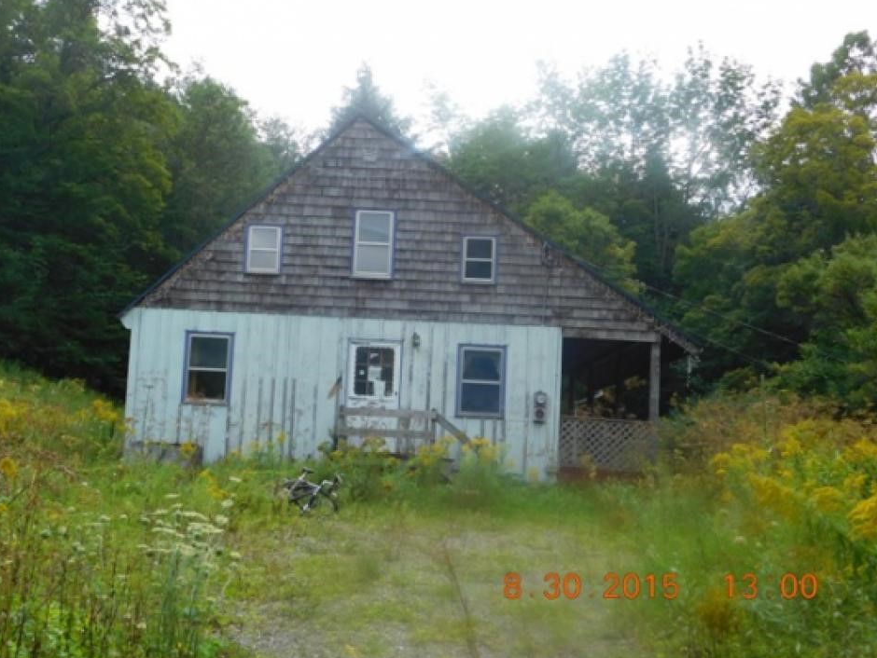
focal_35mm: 49
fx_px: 1242
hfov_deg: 38.9
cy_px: 302
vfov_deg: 29.7
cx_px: 400
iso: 125
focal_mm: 8
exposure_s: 1/500
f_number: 3.7
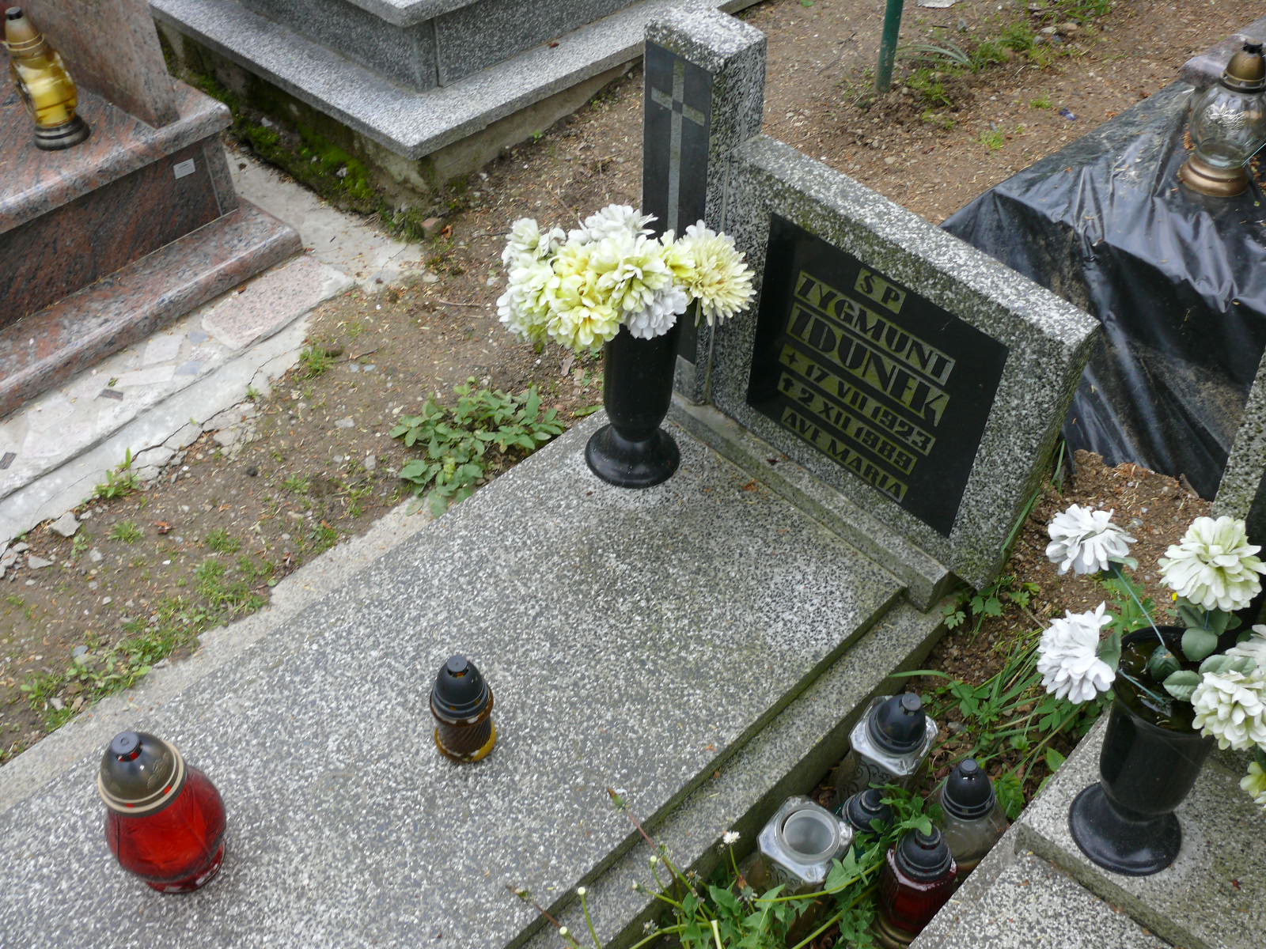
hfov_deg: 52.6
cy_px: 474
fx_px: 1280
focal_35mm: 35
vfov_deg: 40.7
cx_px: 633
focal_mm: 7.4
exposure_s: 1/200
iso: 100
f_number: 4
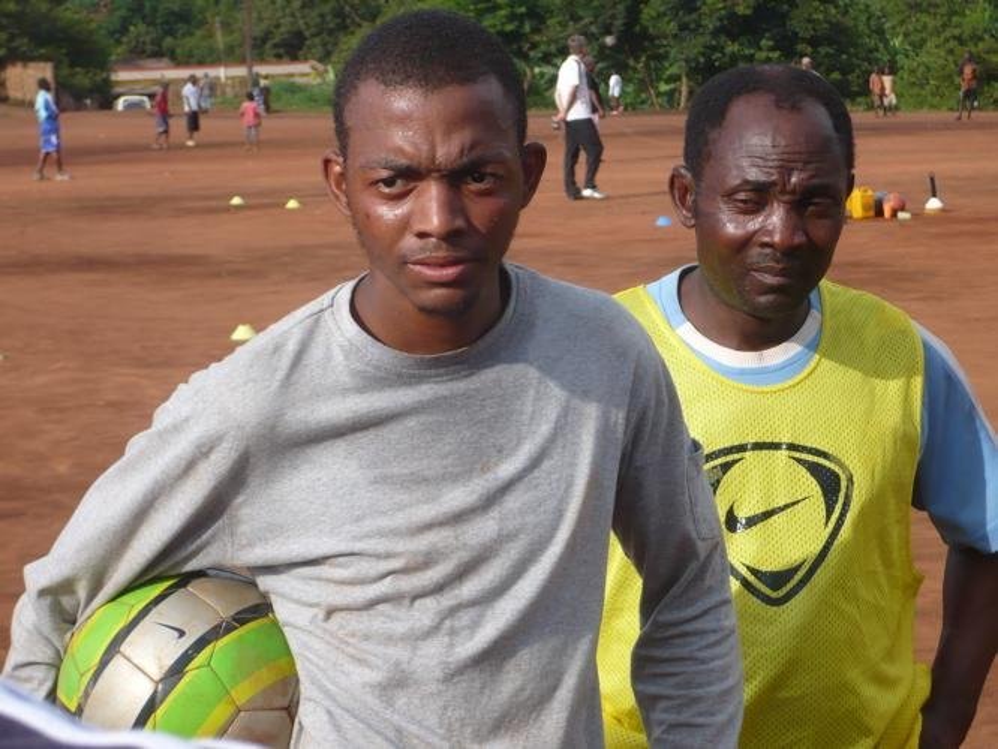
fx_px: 3028
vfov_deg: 14.1
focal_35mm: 105
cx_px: 499
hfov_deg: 18.7
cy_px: 374
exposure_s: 1/320
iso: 100
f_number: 5
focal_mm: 17.4
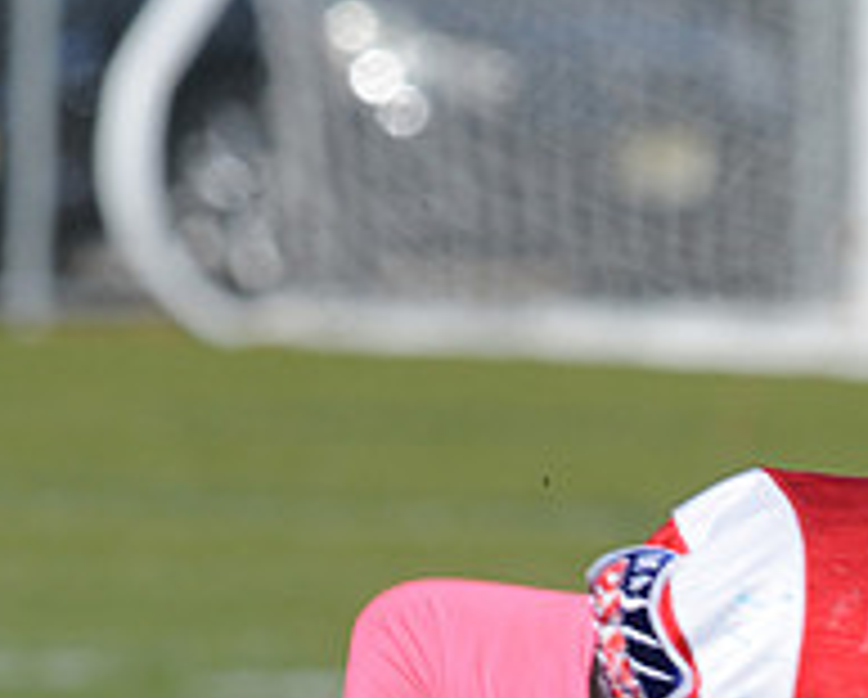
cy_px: 1247
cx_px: 789
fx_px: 32572
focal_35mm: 1266
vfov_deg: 1.2
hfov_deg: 1.5
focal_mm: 300
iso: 200
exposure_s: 1/500
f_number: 10
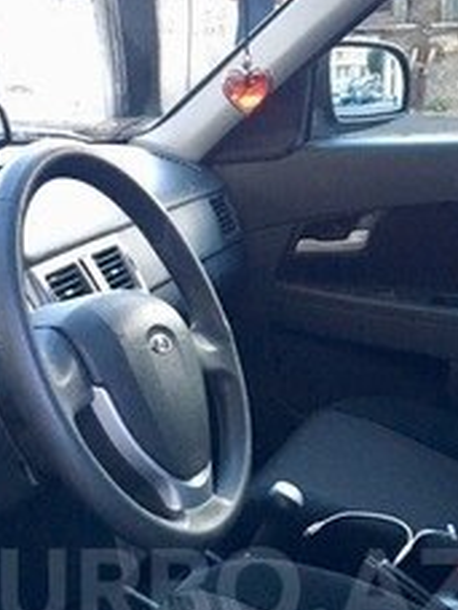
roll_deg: +1.1
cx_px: 206
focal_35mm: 63
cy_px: 589
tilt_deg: -26.0
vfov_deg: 29.0
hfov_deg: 23.3
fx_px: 1111
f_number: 2.2
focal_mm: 4.15
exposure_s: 1/25
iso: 200
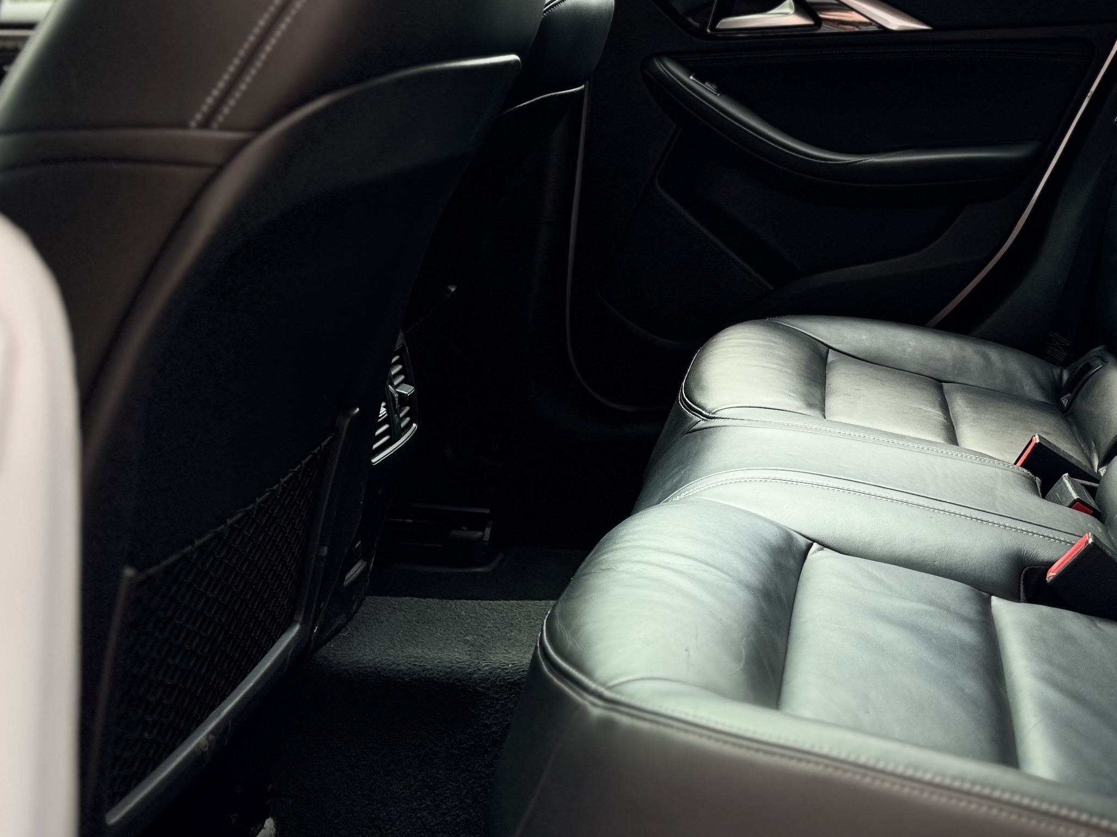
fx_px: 1517
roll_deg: +2.0
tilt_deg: -4.8
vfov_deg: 30.1
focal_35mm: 47
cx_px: 678
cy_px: 156
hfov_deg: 40.2
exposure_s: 1/121
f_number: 1.78
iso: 100
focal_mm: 6.76
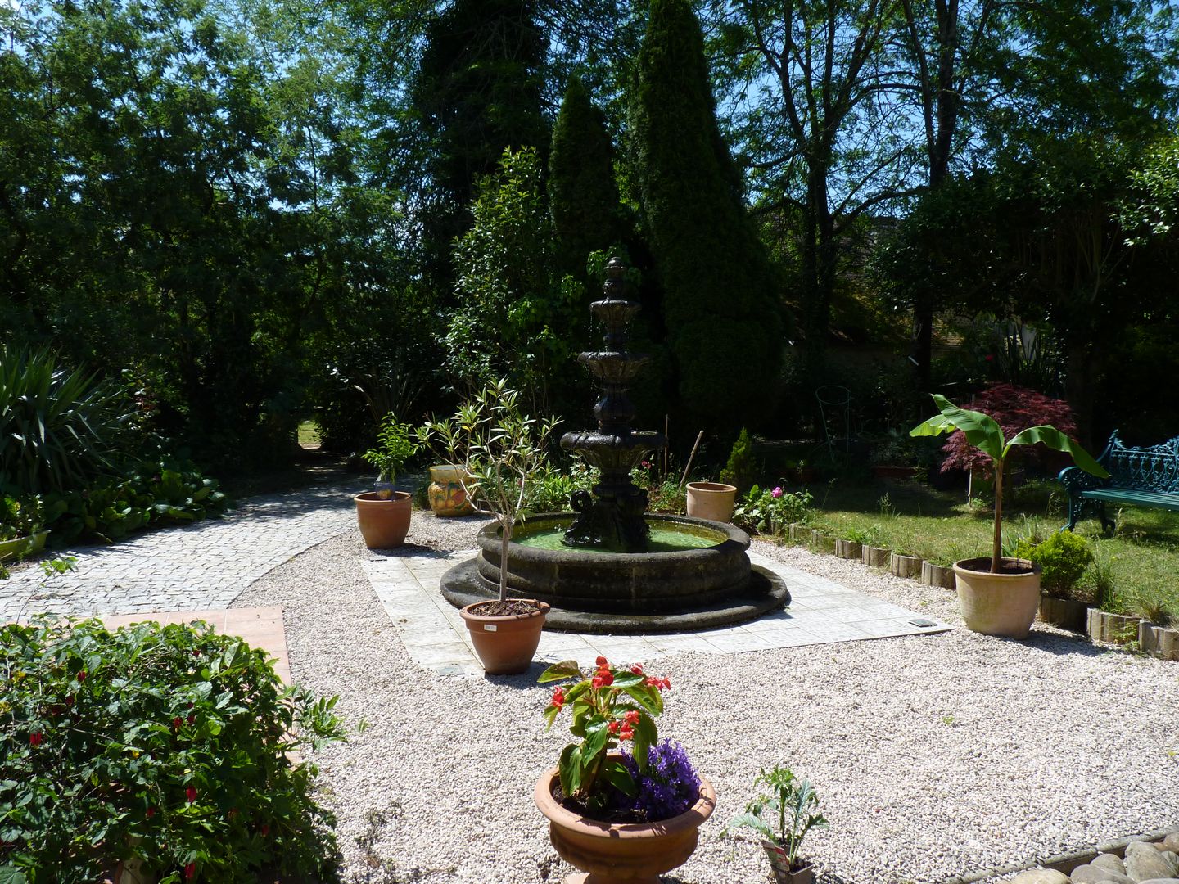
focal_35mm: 27
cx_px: 590
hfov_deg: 65.3
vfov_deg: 51.4
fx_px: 920
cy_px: 442
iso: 80
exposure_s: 1/500
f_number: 3.6
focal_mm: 4.8
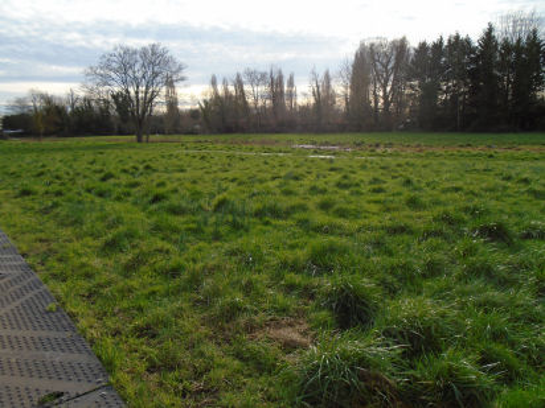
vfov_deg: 53.1
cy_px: 204
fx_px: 409
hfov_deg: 67.3
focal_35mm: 26
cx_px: 272
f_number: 3.2
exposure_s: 1/640
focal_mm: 4.6
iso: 100
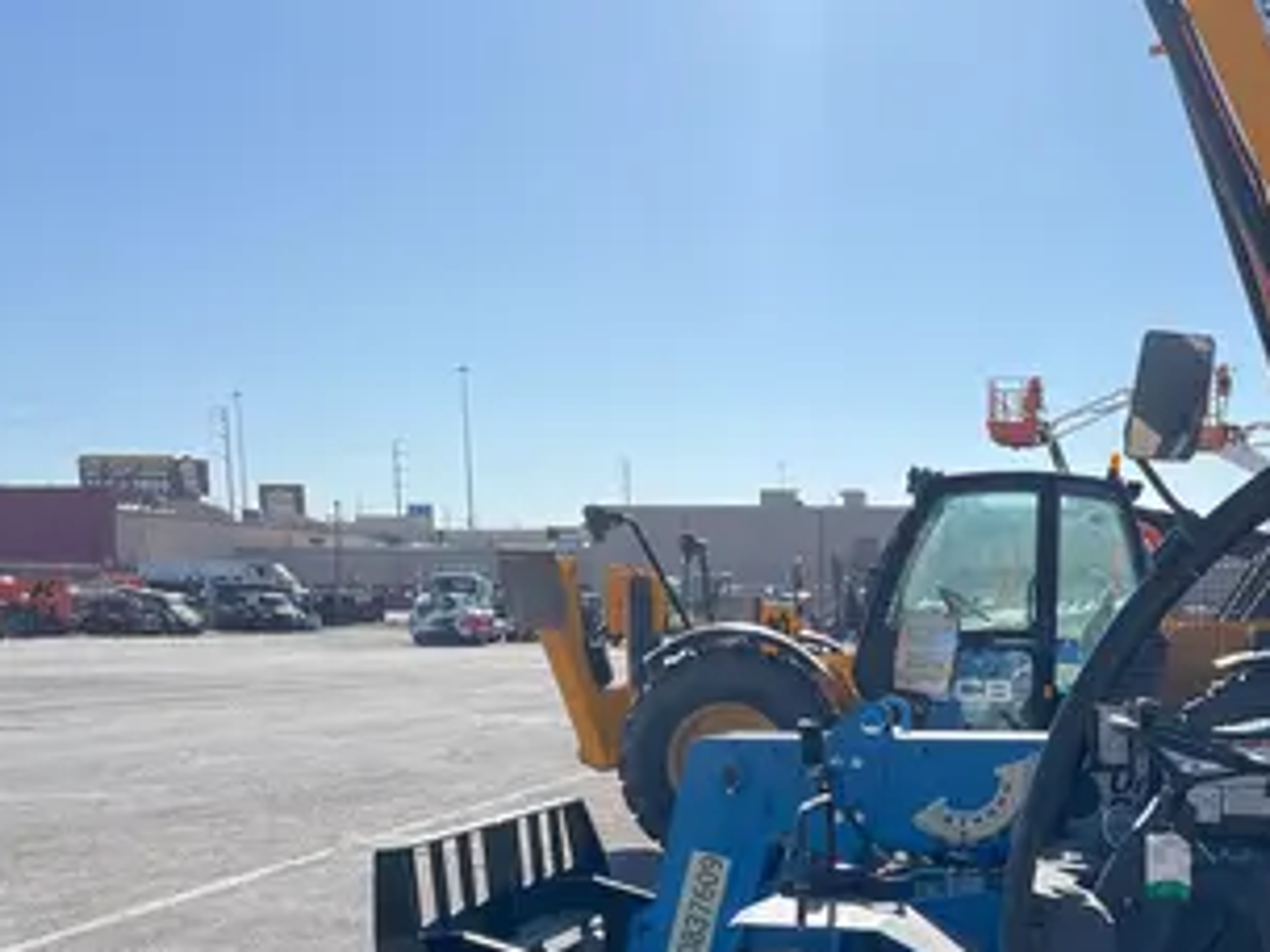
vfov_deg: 29.6
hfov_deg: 37.9
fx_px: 1724
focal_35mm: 47
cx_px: 1124
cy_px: 858
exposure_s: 1/3135
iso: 50
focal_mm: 5.1
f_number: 1.6
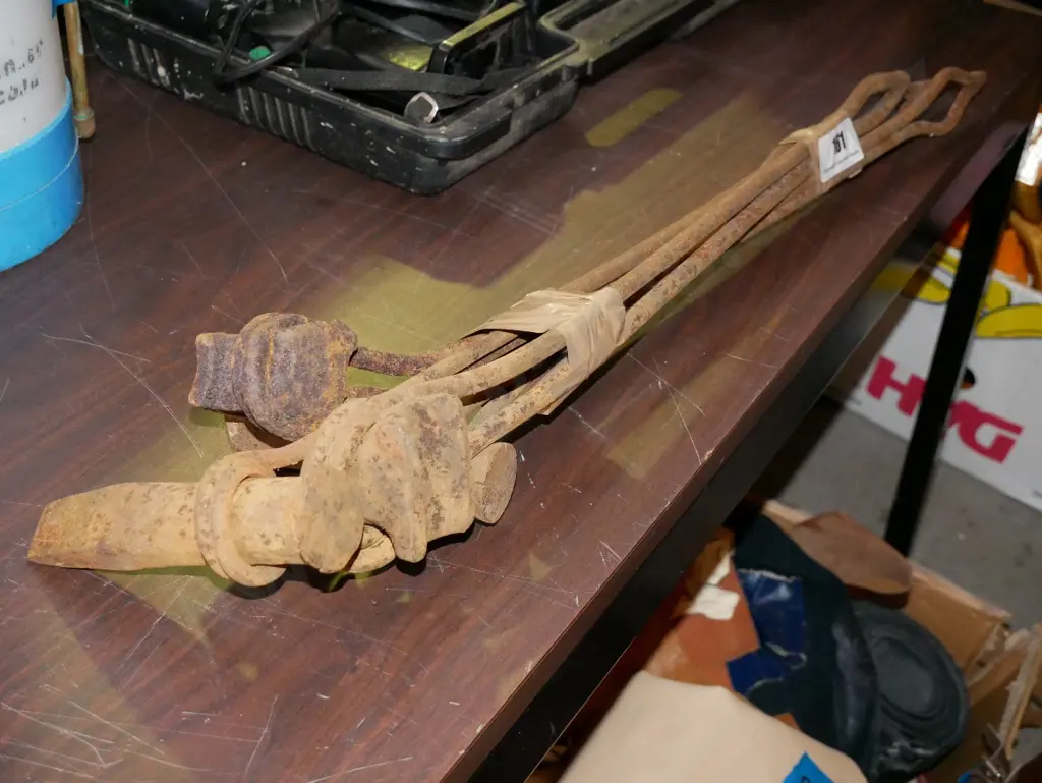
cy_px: 392
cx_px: 521
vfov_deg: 27.1
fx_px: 1626
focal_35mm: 54
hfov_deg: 35.5
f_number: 5.6
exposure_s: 1/100
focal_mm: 27
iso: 3200
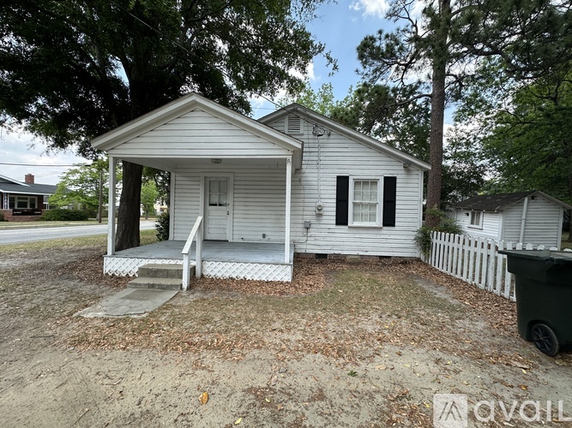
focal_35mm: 14
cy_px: 214
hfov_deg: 102.1
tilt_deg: +2.0
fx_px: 231
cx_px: 286
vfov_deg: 85.7
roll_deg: -2.5
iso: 40
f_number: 2.2
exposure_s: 1/456
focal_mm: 2.22
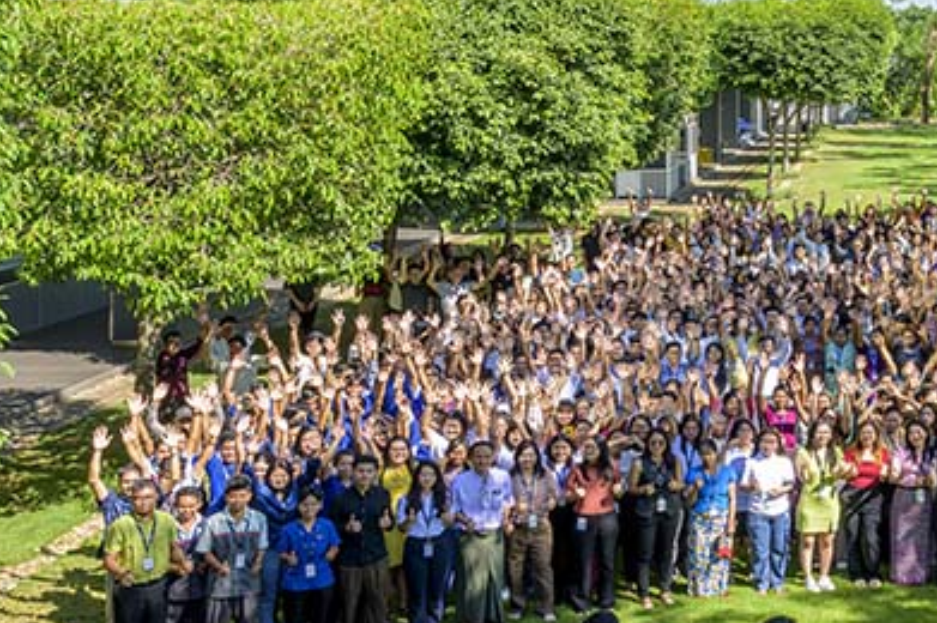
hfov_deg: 32.6
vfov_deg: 22.9
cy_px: 359
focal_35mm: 59
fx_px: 1534
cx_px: 805
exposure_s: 1/500
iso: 560
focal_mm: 24
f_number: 10
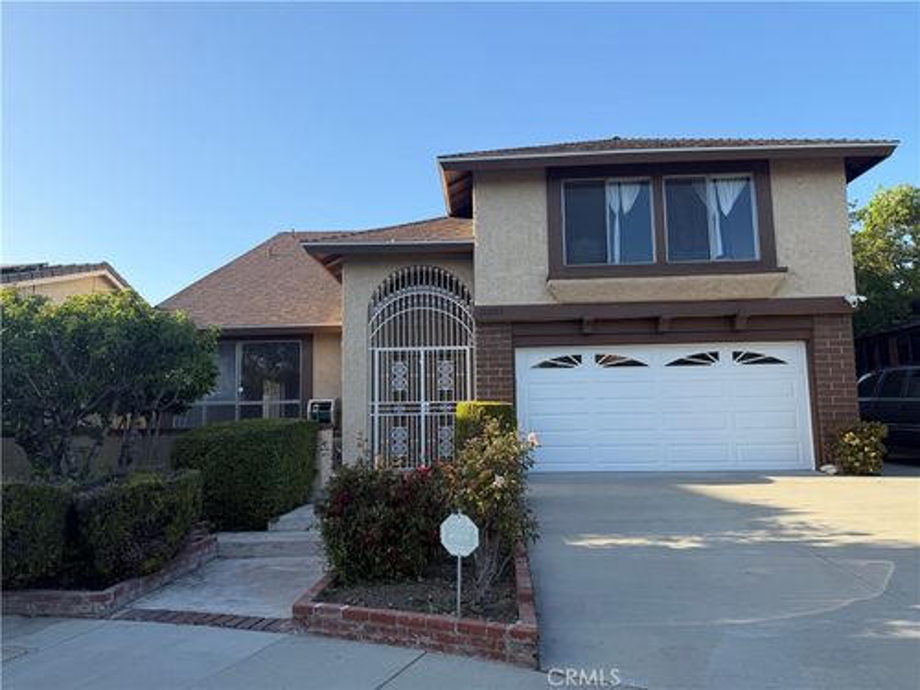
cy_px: 345
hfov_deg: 71.6
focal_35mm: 24
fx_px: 638
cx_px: 460
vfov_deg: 56.8
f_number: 1.78
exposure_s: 1/1653
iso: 80
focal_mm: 6.76
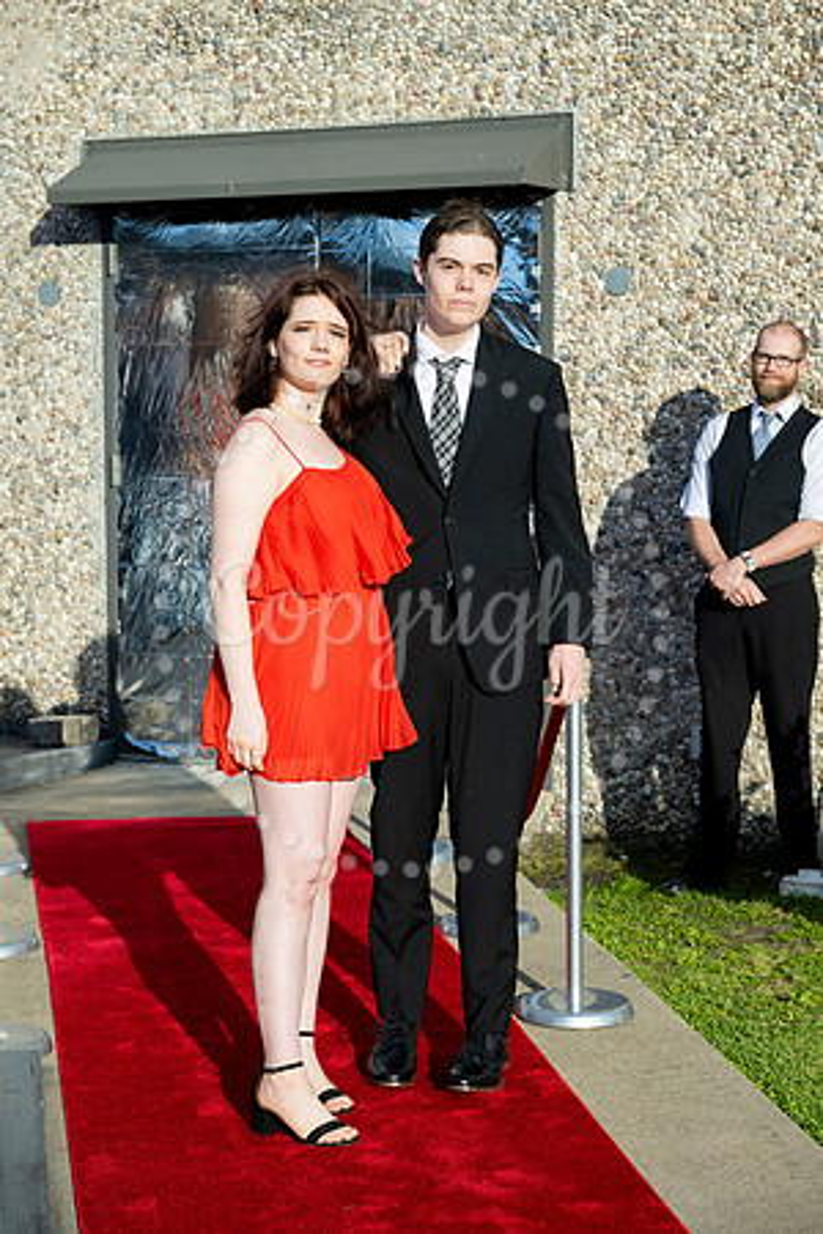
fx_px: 2297
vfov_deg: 30.1
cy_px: 617
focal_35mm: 67
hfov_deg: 20.3
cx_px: 412
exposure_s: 1/3200
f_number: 5.6
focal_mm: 67
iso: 400
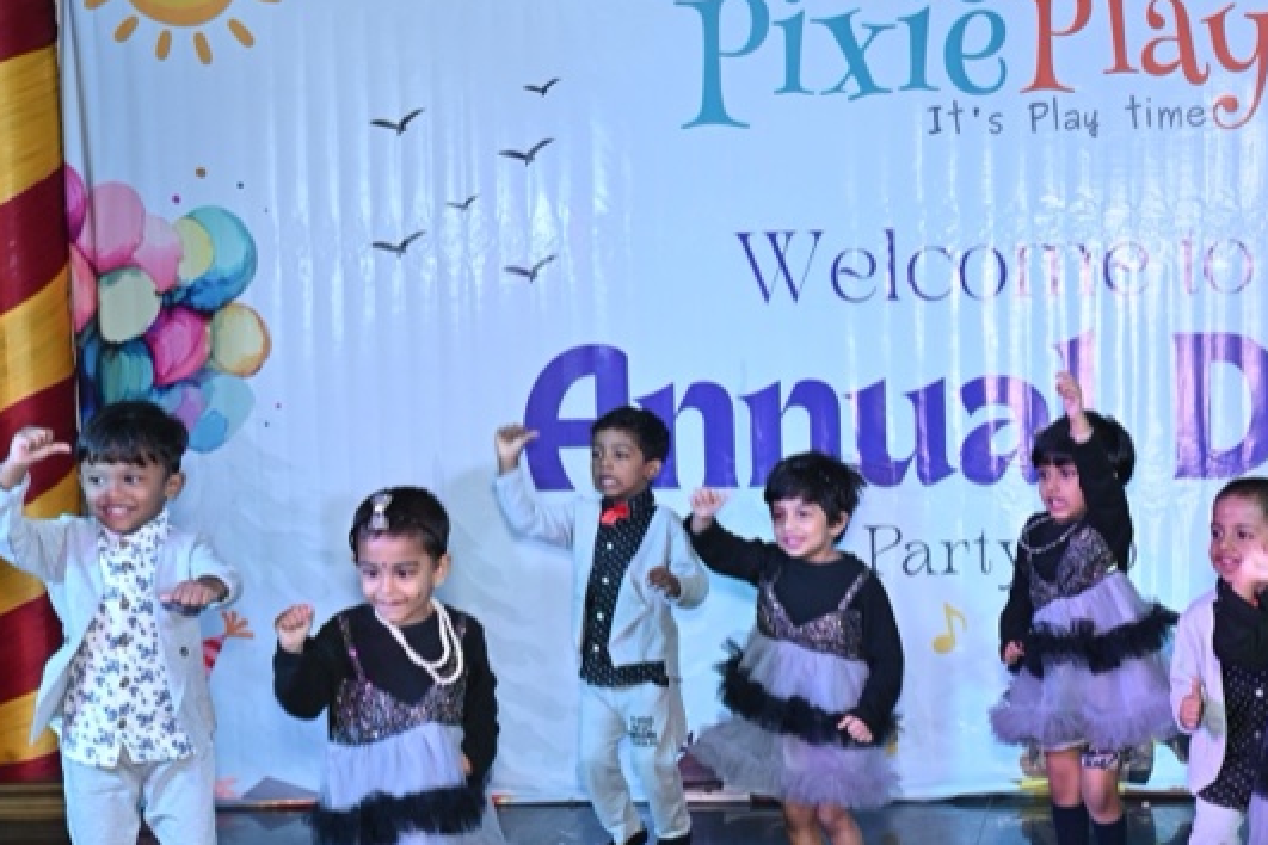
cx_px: 970
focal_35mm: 64
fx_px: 2254
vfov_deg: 21.2
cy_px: 516
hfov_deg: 30.8
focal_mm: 34
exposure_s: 1/160
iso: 640
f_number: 7.1
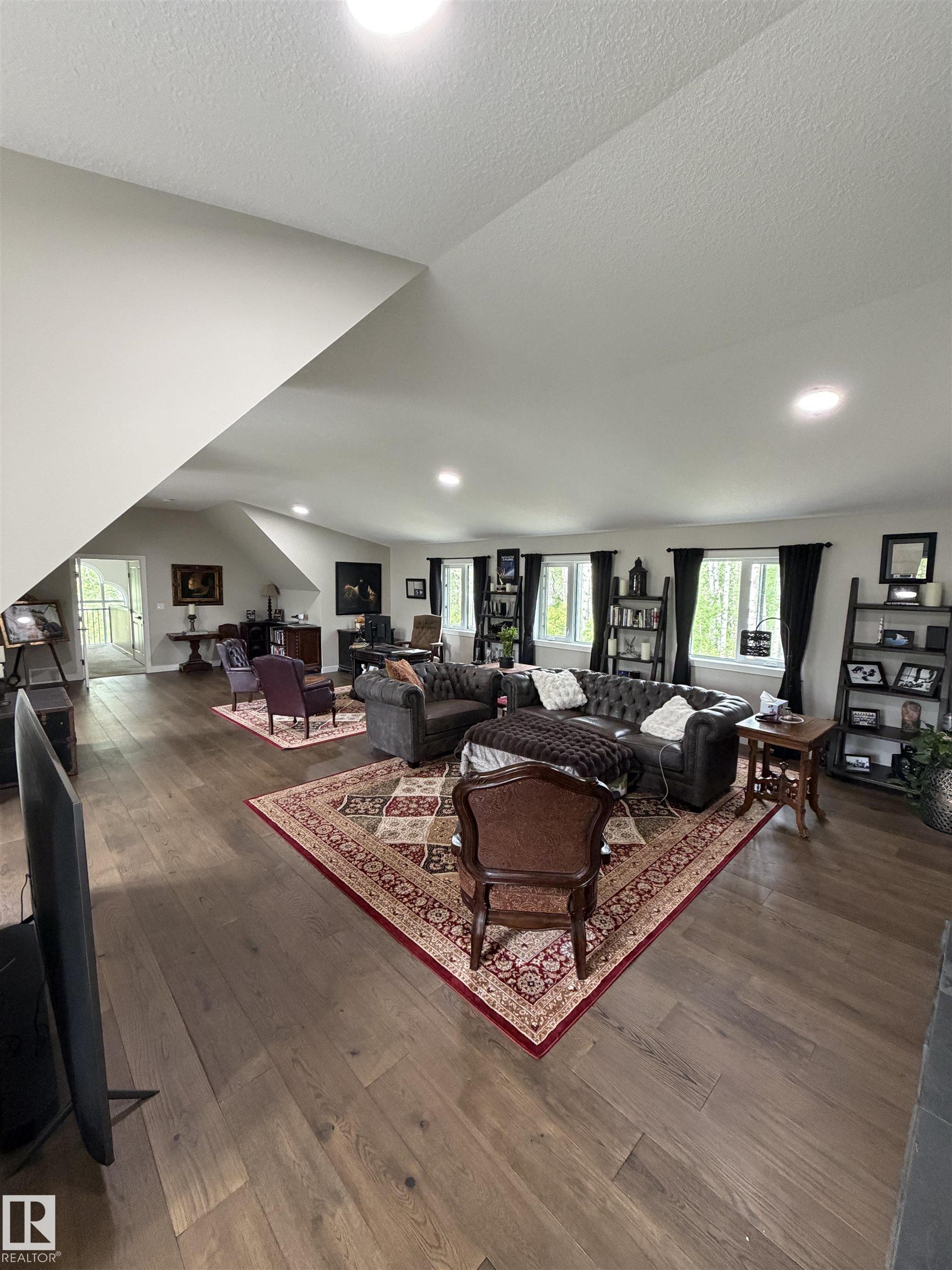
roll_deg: -0.9
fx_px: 513
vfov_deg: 102.1
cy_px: 635
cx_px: 476
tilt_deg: -6.2
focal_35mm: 14
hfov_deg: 85.7
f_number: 2.2
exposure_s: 1/60
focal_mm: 2.22
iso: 400
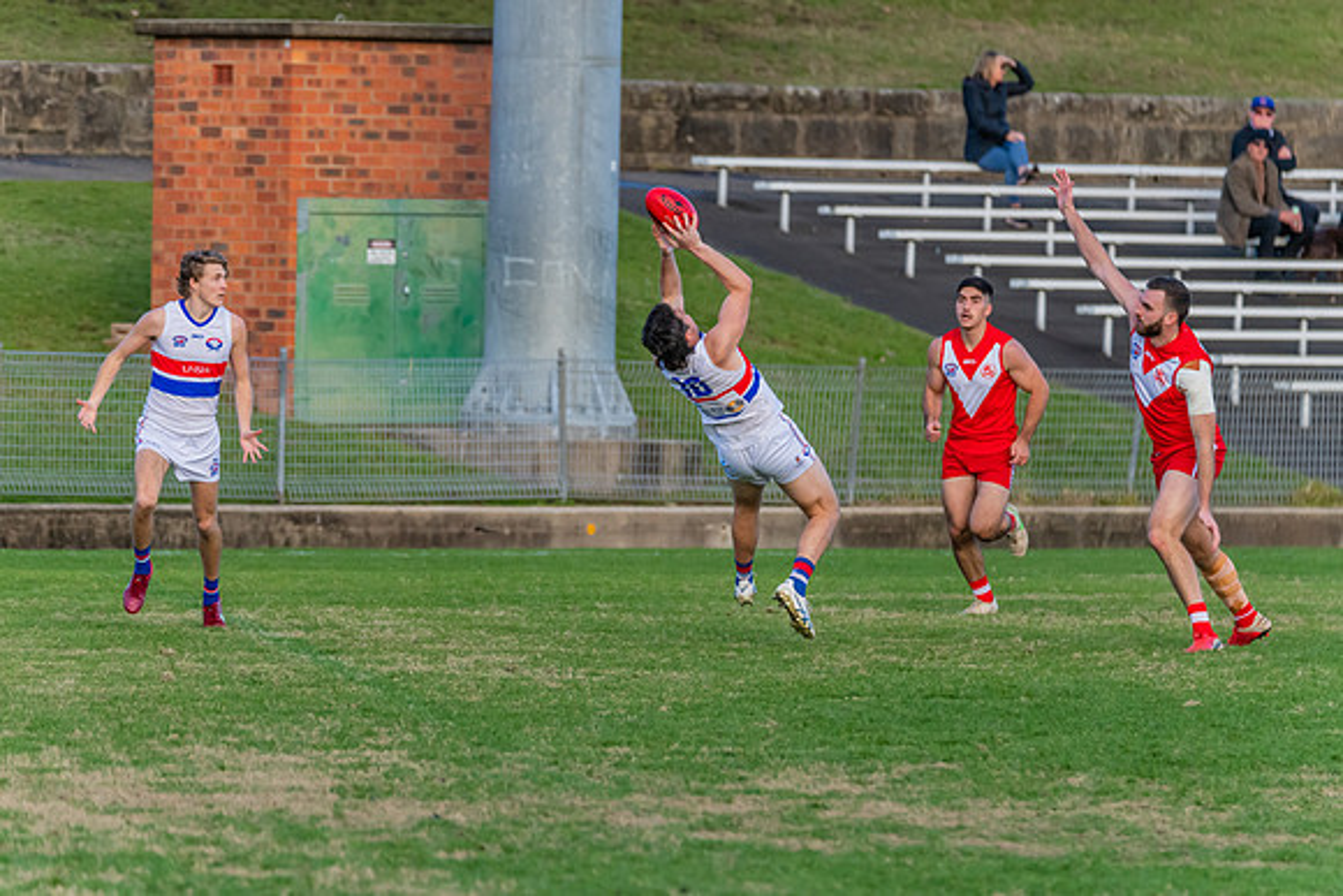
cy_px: 417
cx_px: 650
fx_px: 16160
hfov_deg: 4.8
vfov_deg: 3.2
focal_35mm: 433
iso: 1800
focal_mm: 380
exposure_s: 1/1600
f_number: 6
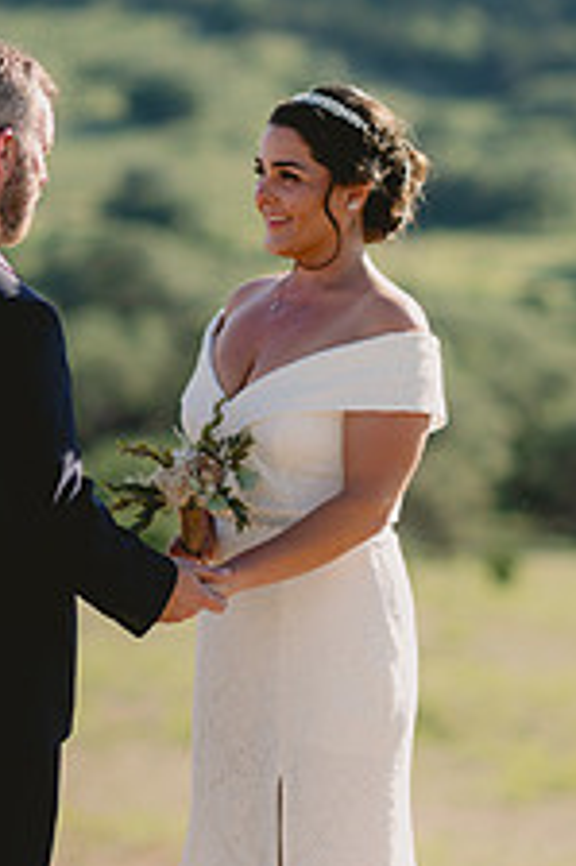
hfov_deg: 8.0
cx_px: 106
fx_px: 4110
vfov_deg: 12.0
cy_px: 464
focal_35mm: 171
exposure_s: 1/1250
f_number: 2
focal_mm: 85
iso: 50
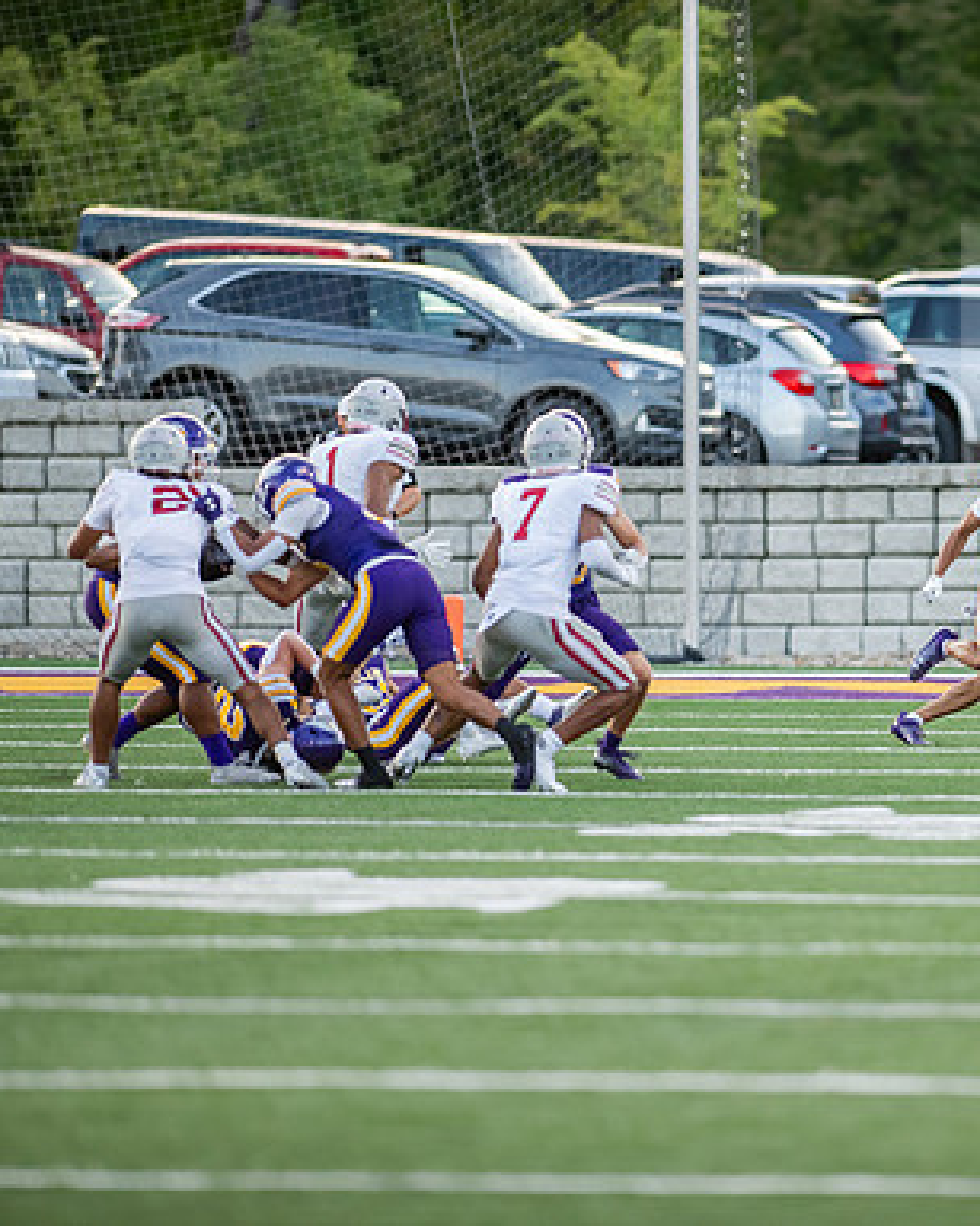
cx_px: 865
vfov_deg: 4.6
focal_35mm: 425
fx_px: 15415
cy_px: 611
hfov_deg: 3.6
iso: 1250
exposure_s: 1/1000
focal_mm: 300
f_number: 3.2
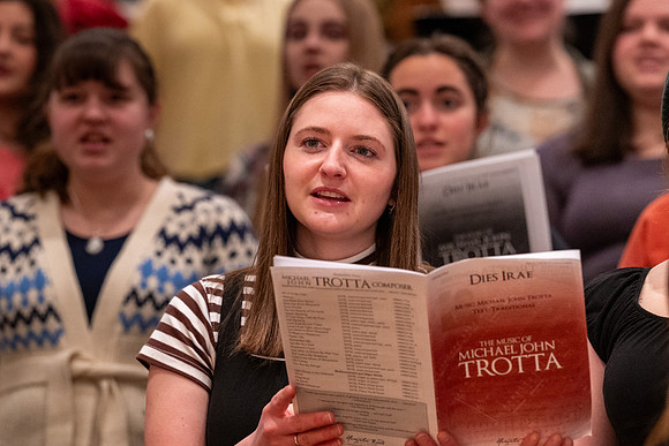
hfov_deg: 9.5
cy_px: 179
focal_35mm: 217
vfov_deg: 6.3
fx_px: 4032
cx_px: 302
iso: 2000
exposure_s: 1/160
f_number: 4
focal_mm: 160
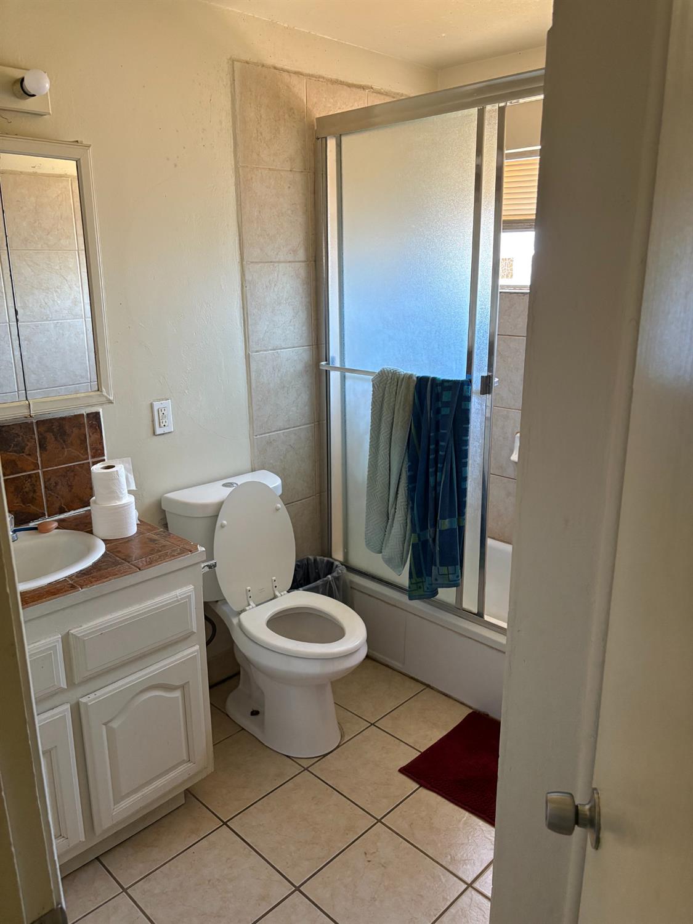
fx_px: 694
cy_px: 462
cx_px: 346
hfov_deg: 53.1
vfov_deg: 67.3
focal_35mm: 26
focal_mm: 5.96
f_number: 1.6
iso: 250
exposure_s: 1/60
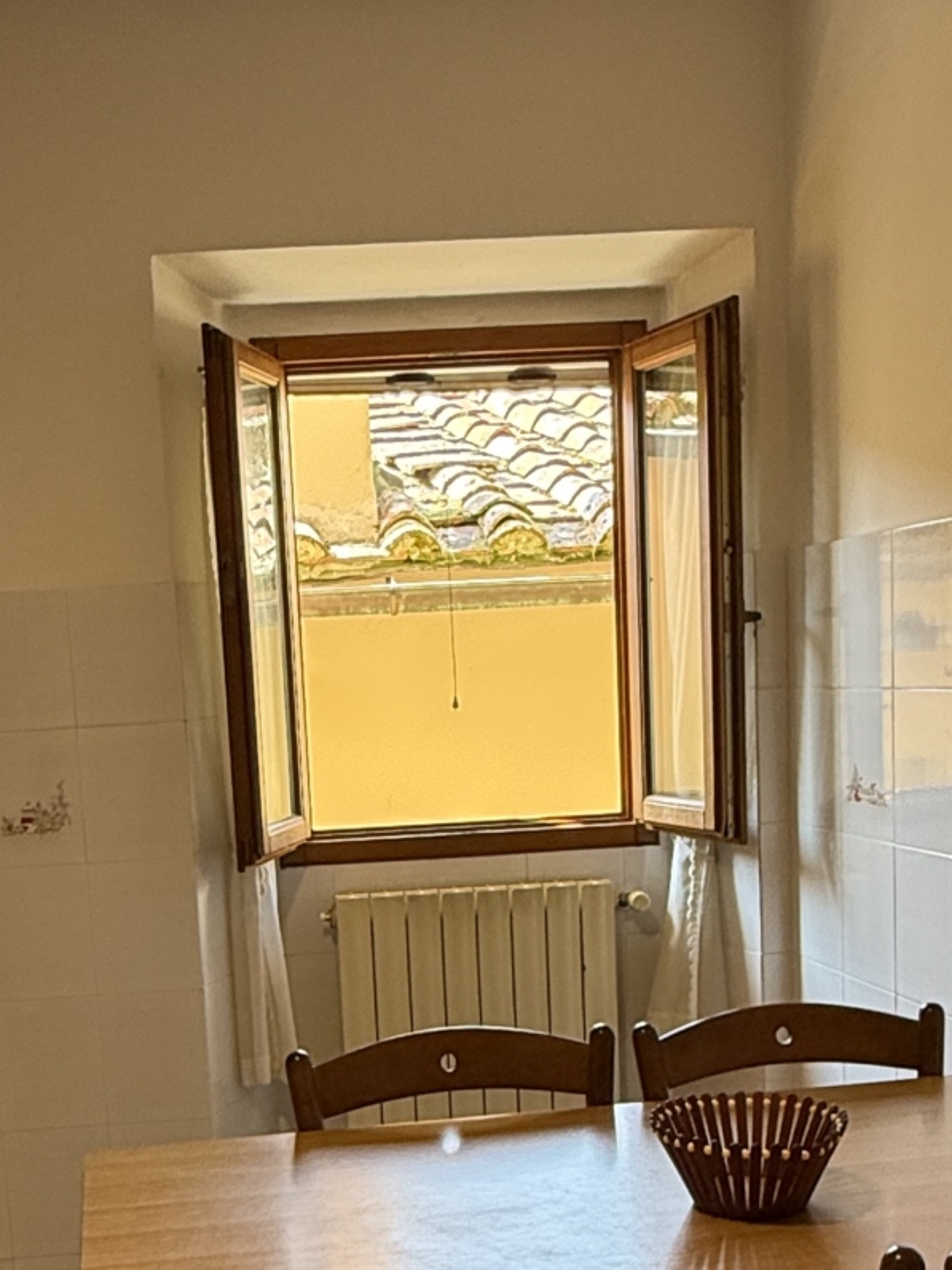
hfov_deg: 32.0
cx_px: 338
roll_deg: +2.4
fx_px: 1650
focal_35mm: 45
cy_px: 916
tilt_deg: -7.5
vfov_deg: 41.1
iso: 160
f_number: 2.2
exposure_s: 1/99
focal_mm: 2.22
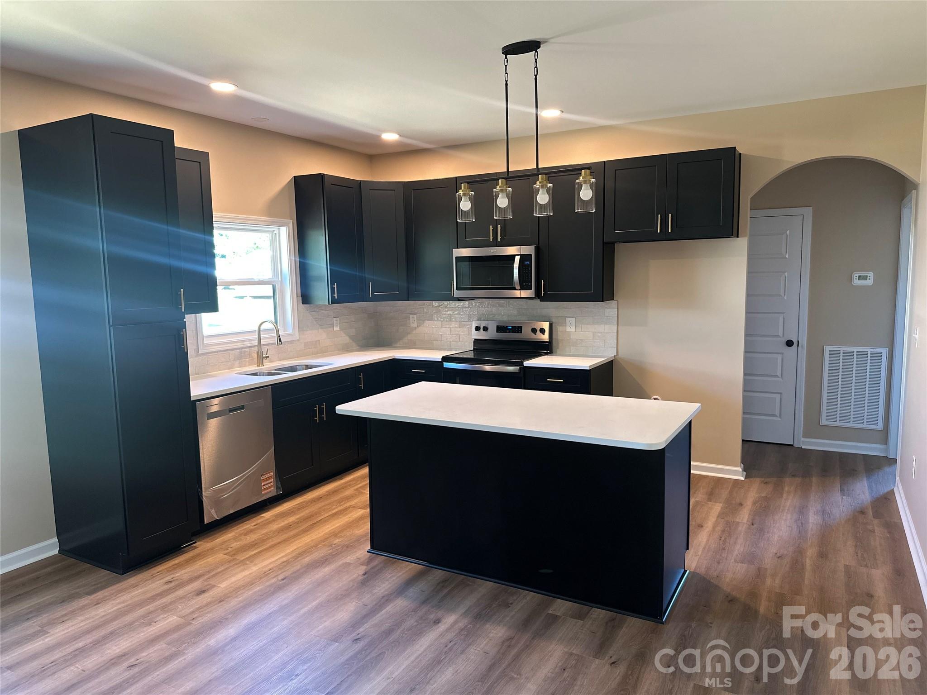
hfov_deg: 71.6
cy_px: 348
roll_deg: +1.2
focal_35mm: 24
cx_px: 464
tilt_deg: -6.2
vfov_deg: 56.8
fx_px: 643
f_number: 1.78
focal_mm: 6.86
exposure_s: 1/60
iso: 200
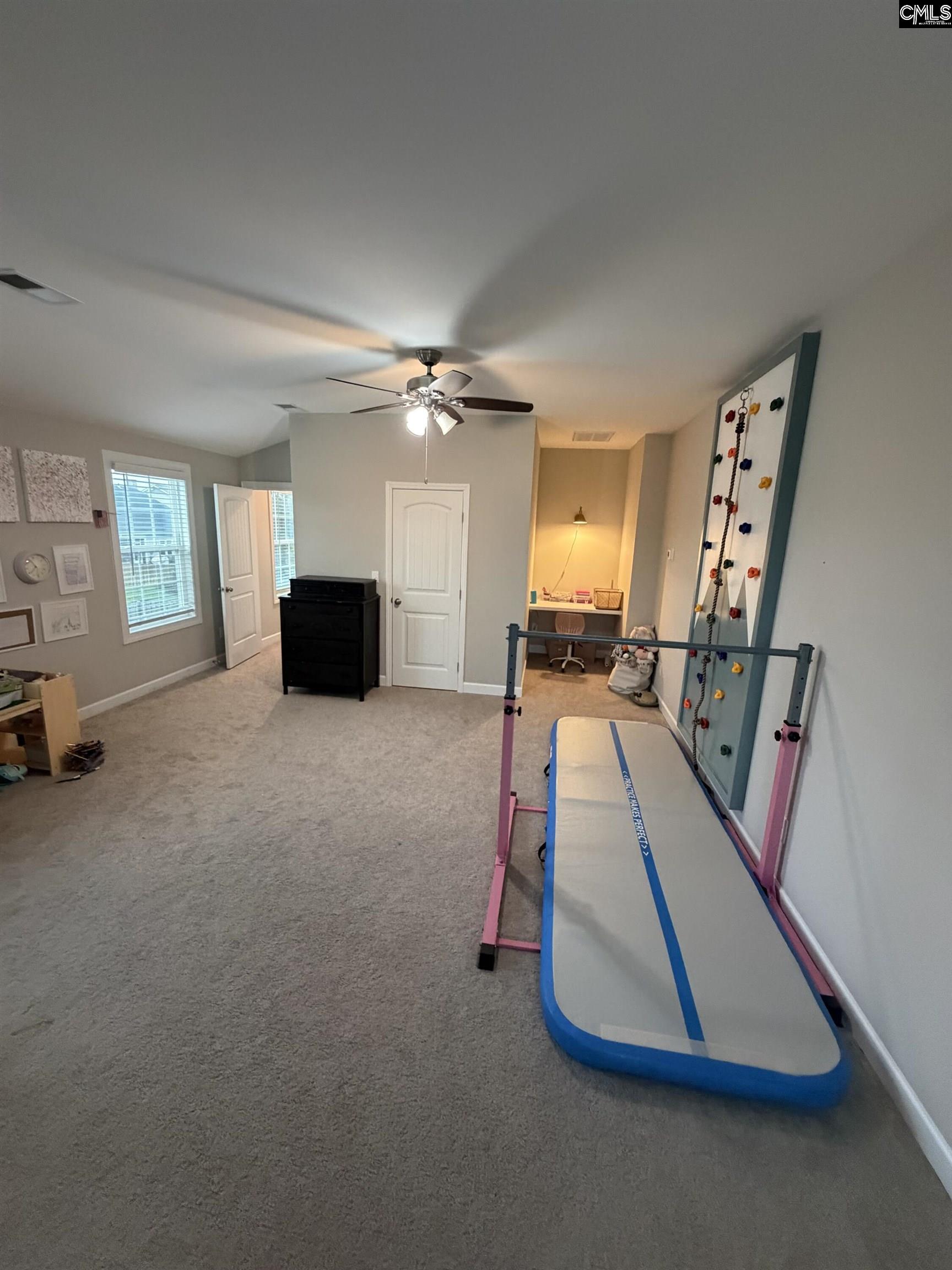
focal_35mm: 14
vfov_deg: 102.1
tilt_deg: -11.5
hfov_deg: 85.7
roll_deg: -2.6
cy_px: 635
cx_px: 476
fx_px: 513
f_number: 2.2
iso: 640
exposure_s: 1/60
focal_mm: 2.22
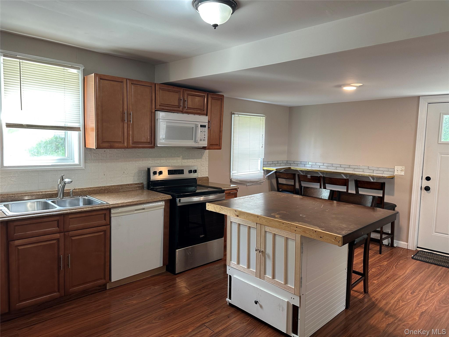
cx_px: 224
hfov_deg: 71.6
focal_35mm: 24
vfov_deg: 56.8
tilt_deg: -5.1
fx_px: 311
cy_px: 168
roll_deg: -0.7
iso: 125
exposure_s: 1/60
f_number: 1.78
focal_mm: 6.86
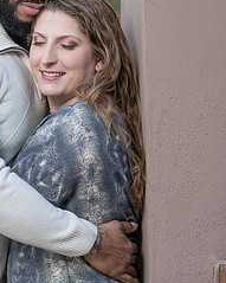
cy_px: 96
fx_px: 3974
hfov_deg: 3.3
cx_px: -46
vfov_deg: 4.1
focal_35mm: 475
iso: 250
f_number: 4
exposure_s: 1/200
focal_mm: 198
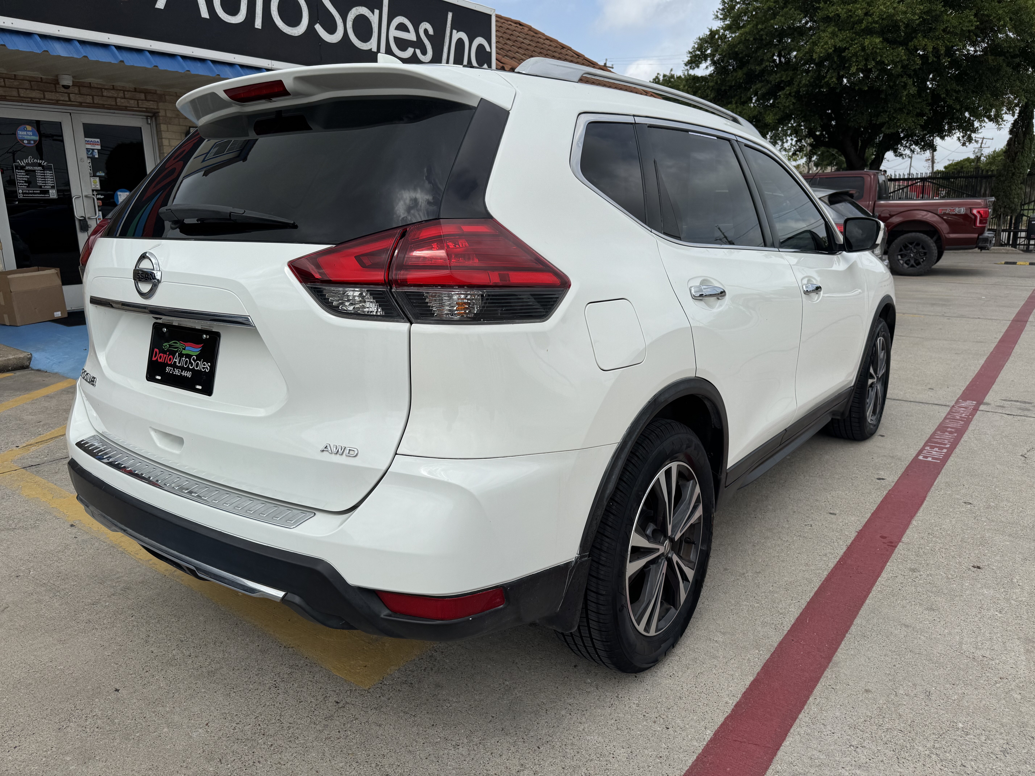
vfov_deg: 56.8
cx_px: 518
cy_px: 388
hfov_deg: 71.6
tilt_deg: -15.0
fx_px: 718
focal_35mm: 24
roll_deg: +0.0
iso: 80
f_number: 1.78
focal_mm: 6.76
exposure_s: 1/6410
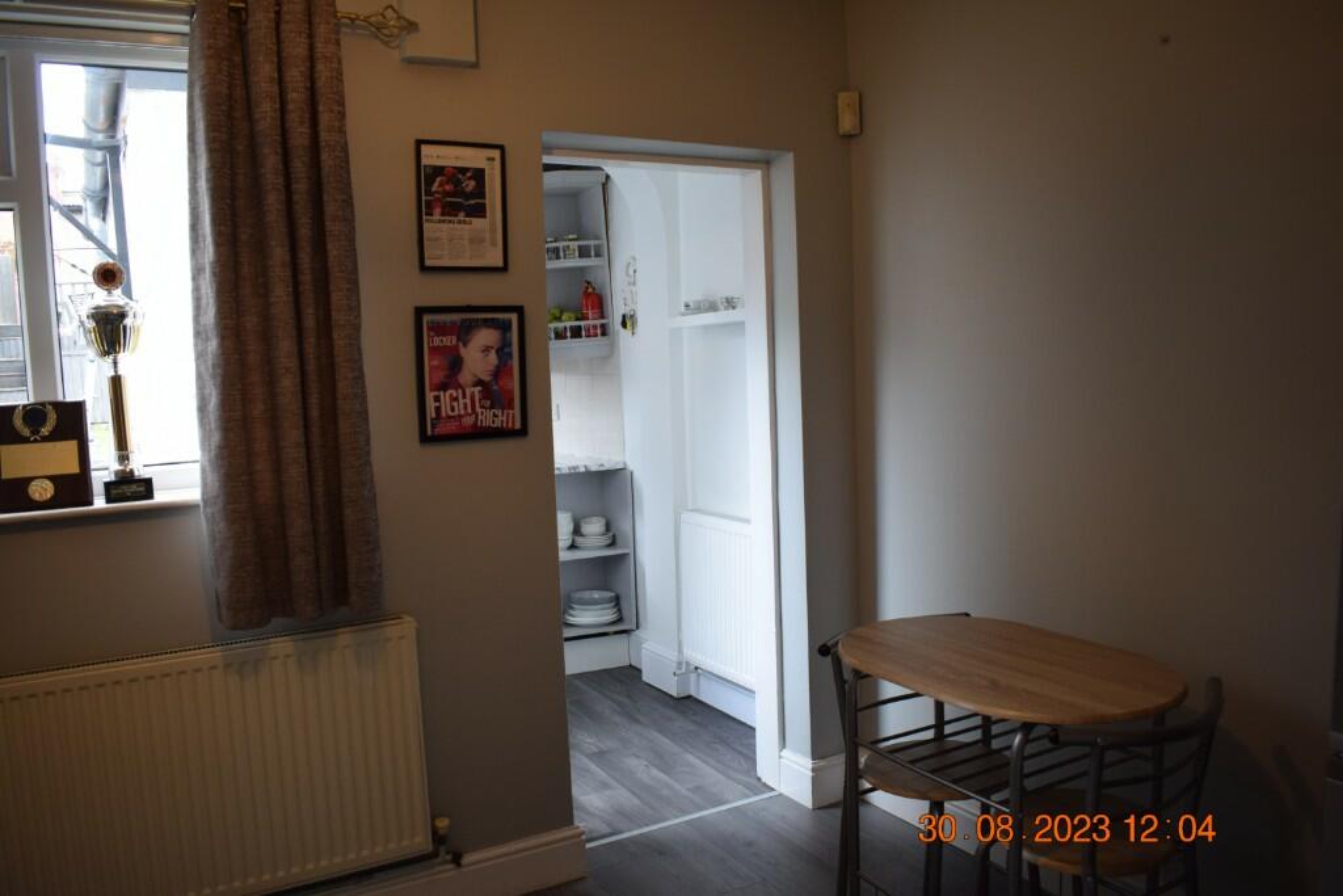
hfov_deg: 67.4
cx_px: 672
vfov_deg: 47.9
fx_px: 1007
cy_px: 448
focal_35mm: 27
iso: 400
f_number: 4
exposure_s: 1/60
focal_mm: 18
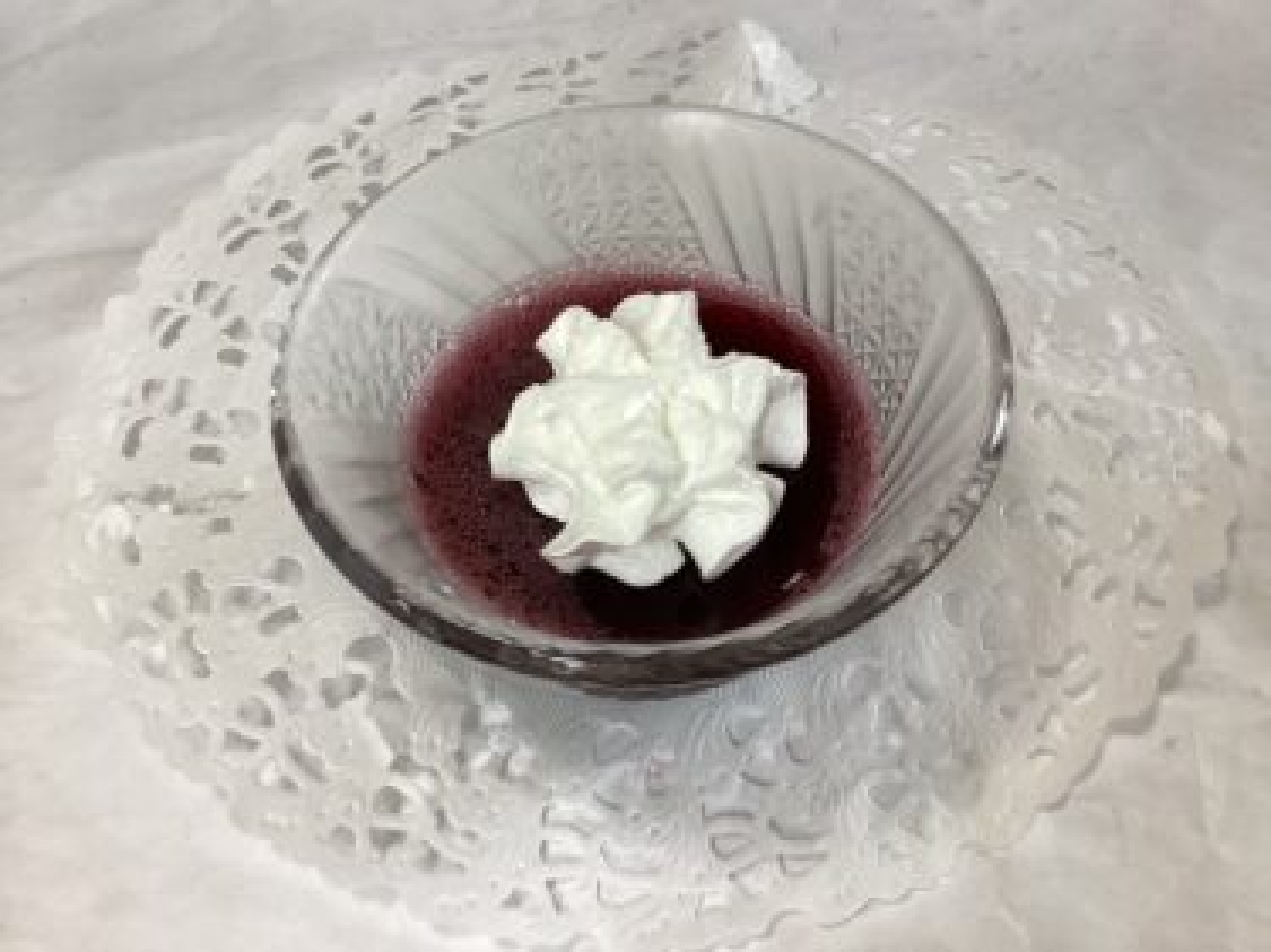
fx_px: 1138
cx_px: 636
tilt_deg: -57.4
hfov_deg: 58.4
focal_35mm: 31
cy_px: 476
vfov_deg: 45.4
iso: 125
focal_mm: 3.3
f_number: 2.4
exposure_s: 1/60
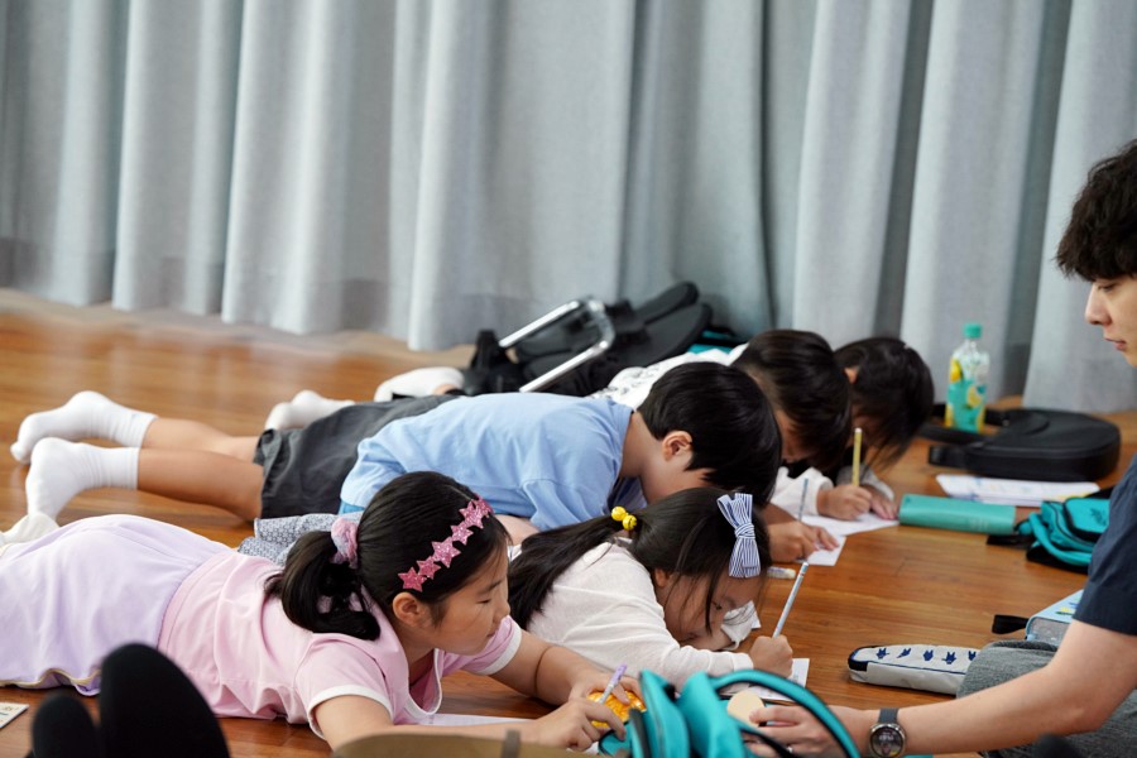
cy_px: 379
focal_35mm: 120
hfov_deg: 17.1
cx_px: 568
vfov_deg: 11.4
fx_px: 3790
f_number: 4
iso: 1250
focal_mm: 120
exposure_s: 1/160
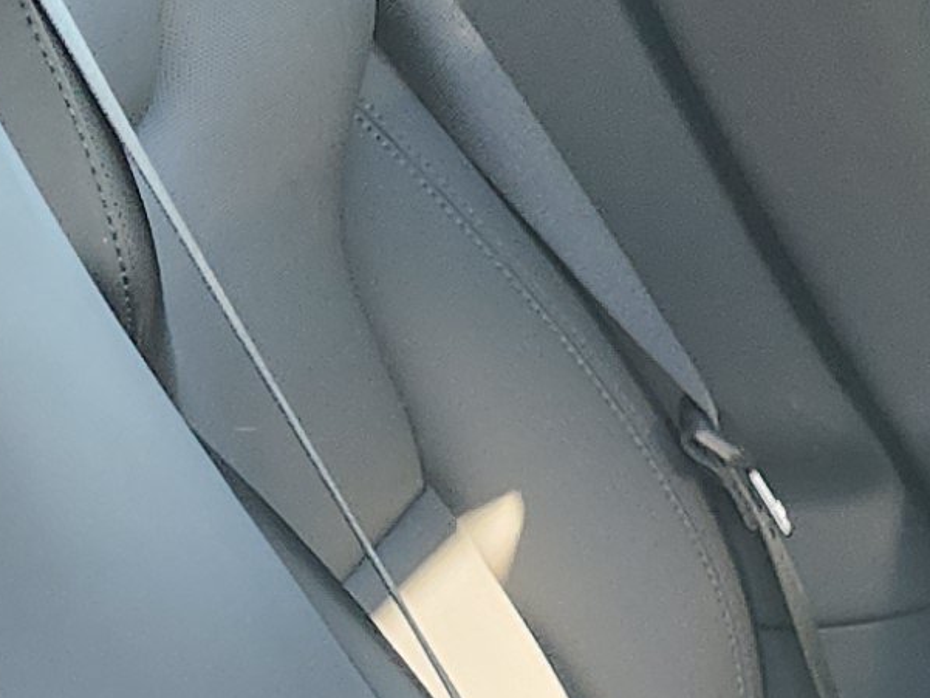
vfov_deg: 8.6
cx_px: 1066
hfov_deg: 12.6
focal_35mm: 153
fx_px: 4111
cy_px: 1823
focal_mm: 5.54
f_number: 1.8
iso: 200
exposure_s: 1/120
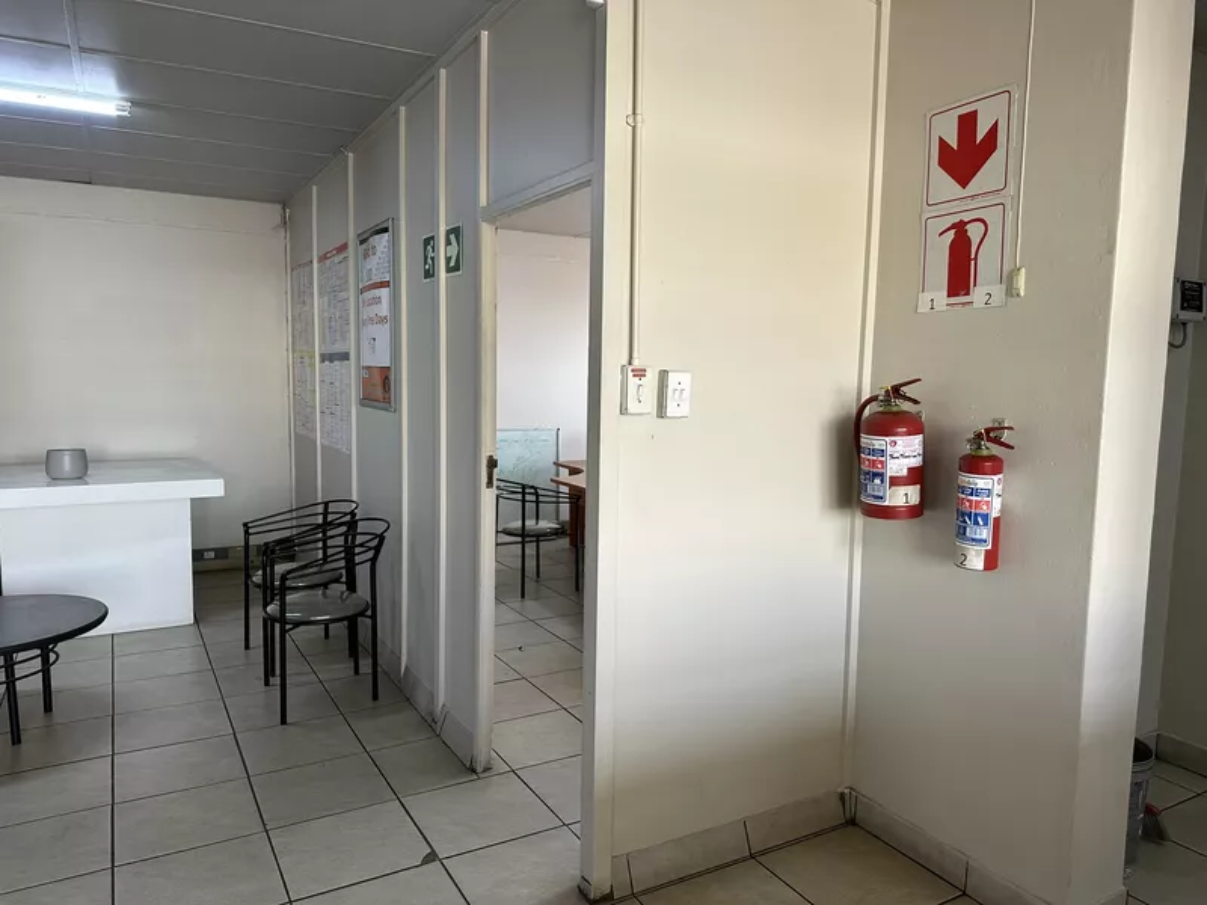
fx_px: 837
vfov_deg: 56.8
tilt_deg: -6.8
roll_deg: -2.1
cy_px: 452
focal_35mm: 24
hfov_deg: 71.6
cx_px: 604
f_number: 1.78
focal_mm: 6.86
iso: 125
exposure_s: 1/121
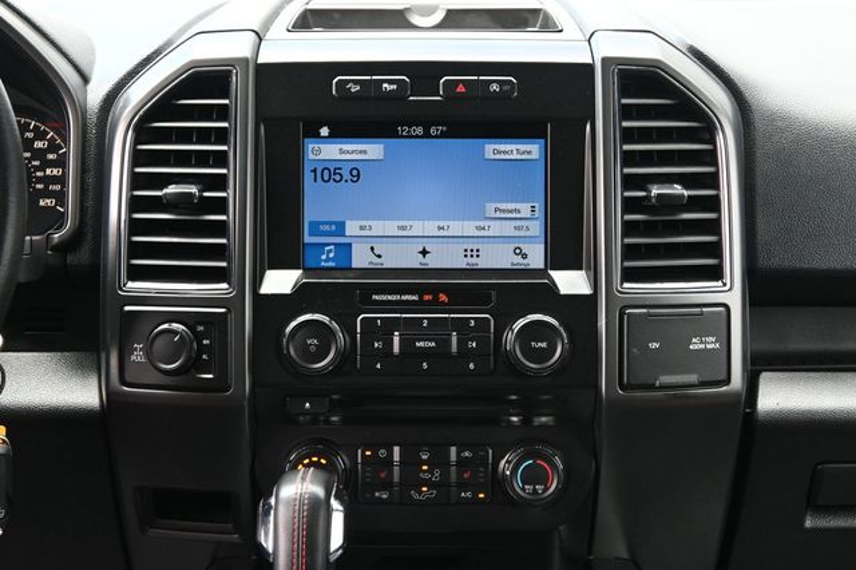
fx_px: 1711
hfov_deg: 28.1
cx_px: 428
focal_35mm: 72
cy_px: 285
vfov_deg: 18.9
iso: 1100
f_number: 6
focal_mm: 48
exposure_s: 1/125
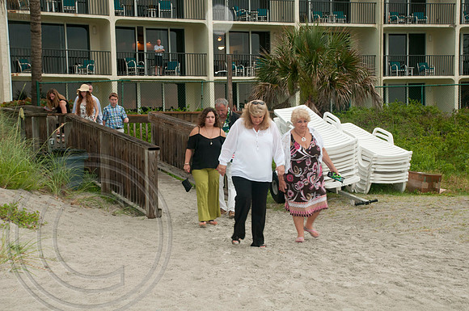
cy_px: 156
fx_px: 937
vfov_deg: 18.9
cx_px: 234
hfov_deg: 28.1
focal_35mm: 72
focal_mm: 48
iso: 400
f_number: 5.6
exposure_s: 1/50
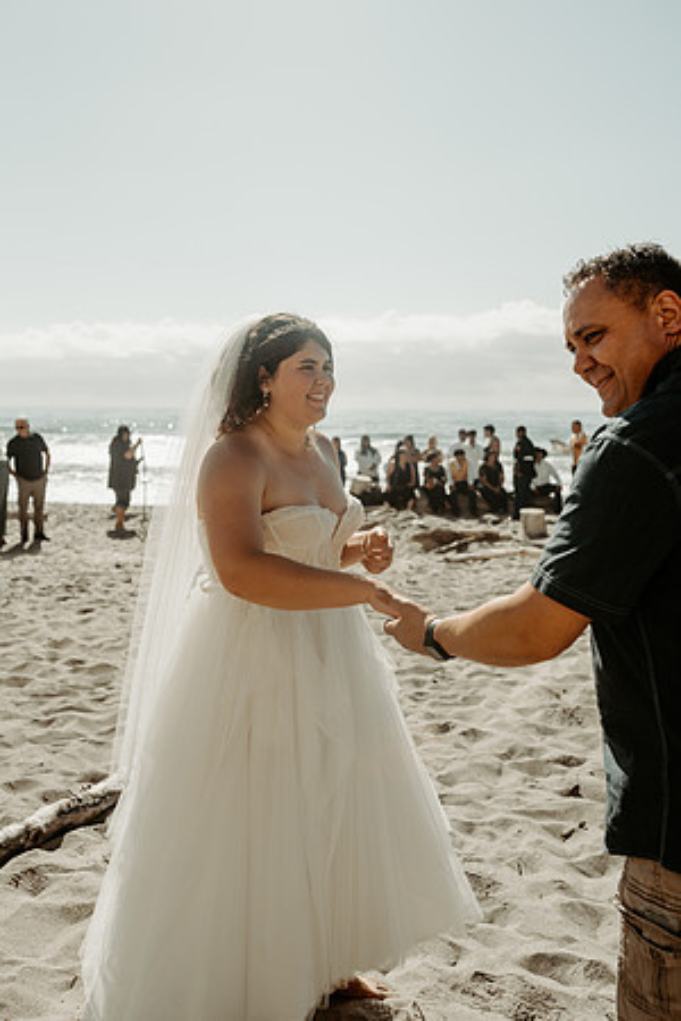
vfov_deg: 54.4
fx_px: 993
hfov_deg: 37.9
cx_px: 340
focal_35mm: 35
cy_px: 510
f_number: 4
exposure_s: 1/3200
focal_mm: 35
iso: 100
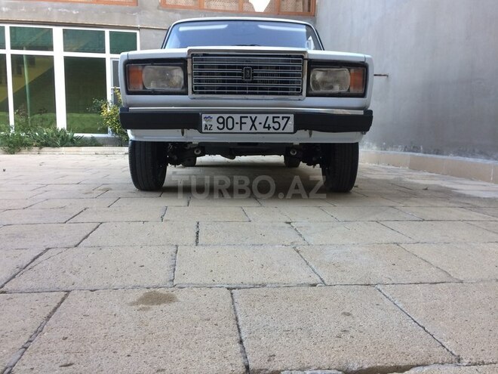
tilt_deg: -6.3
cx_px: 249
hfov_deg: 61.7
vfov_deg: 48.2
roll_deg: -1.2
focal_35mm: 29
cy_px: 187
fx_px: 417
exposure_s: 1/33
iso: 32
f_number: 2.2
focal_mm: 4.15
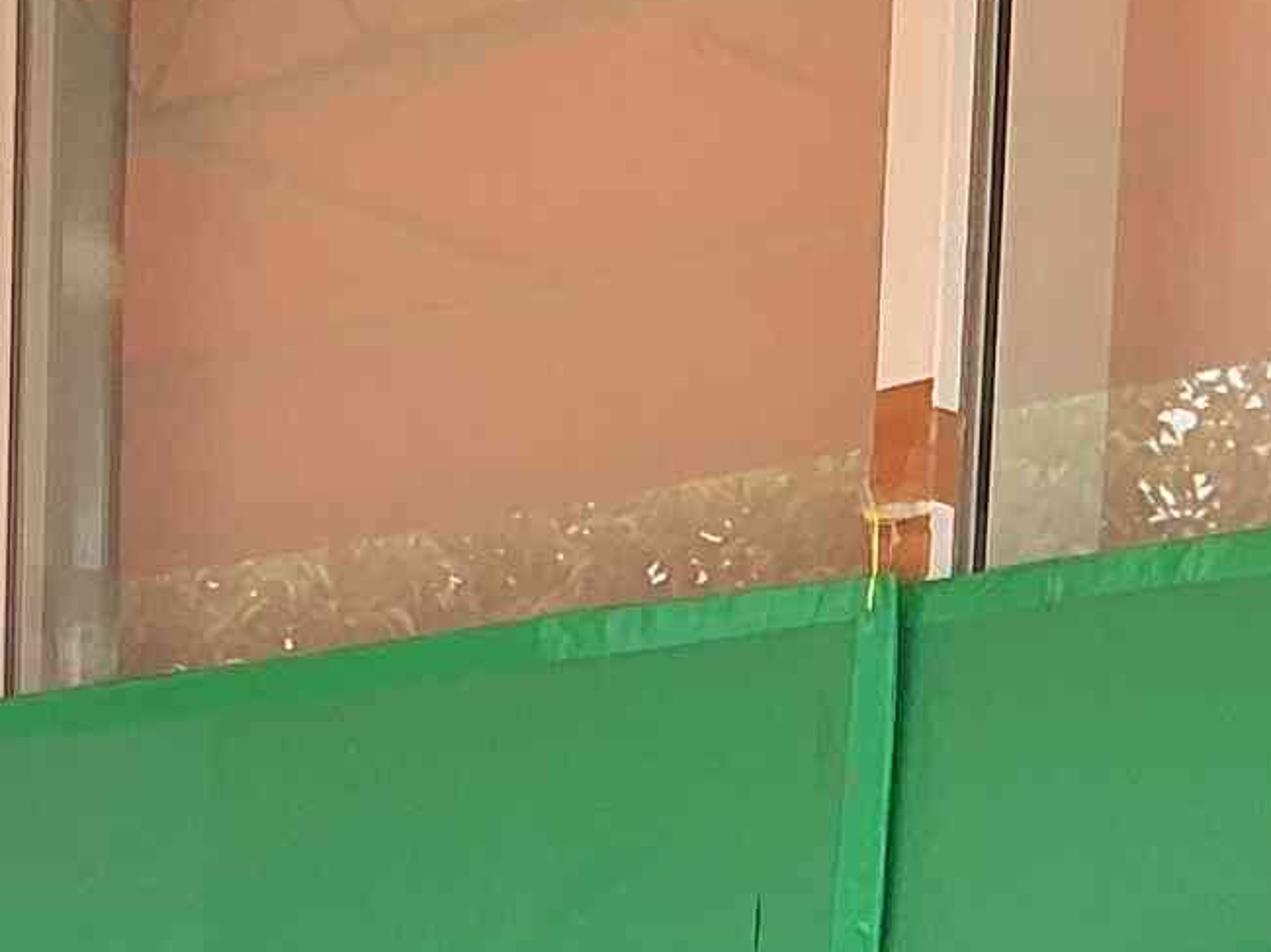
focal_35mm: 144
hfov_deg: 13.4
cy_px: 2336
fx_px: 5285
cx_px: -209
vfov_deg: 9.2
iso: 20
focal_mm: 3
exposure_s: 1/164
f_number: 1.8
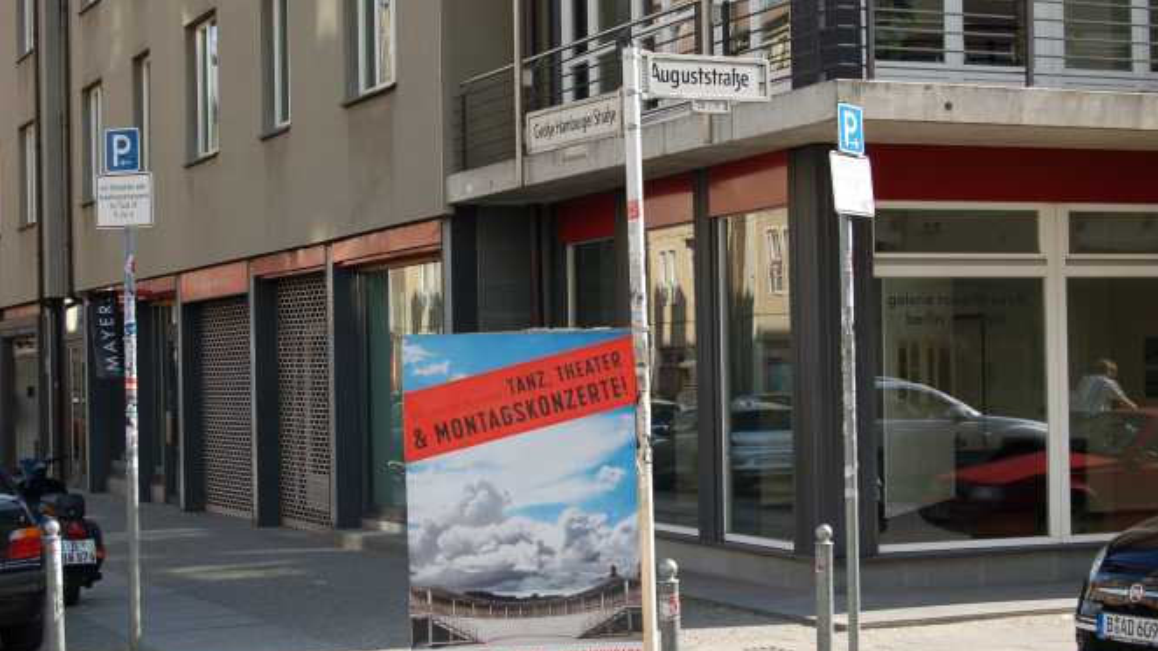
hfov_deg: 29.5
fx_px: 2196
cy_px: 360
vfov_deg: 16.9
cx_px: 584
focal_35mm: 72
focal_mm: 45
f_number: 7.1
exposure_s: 1/200
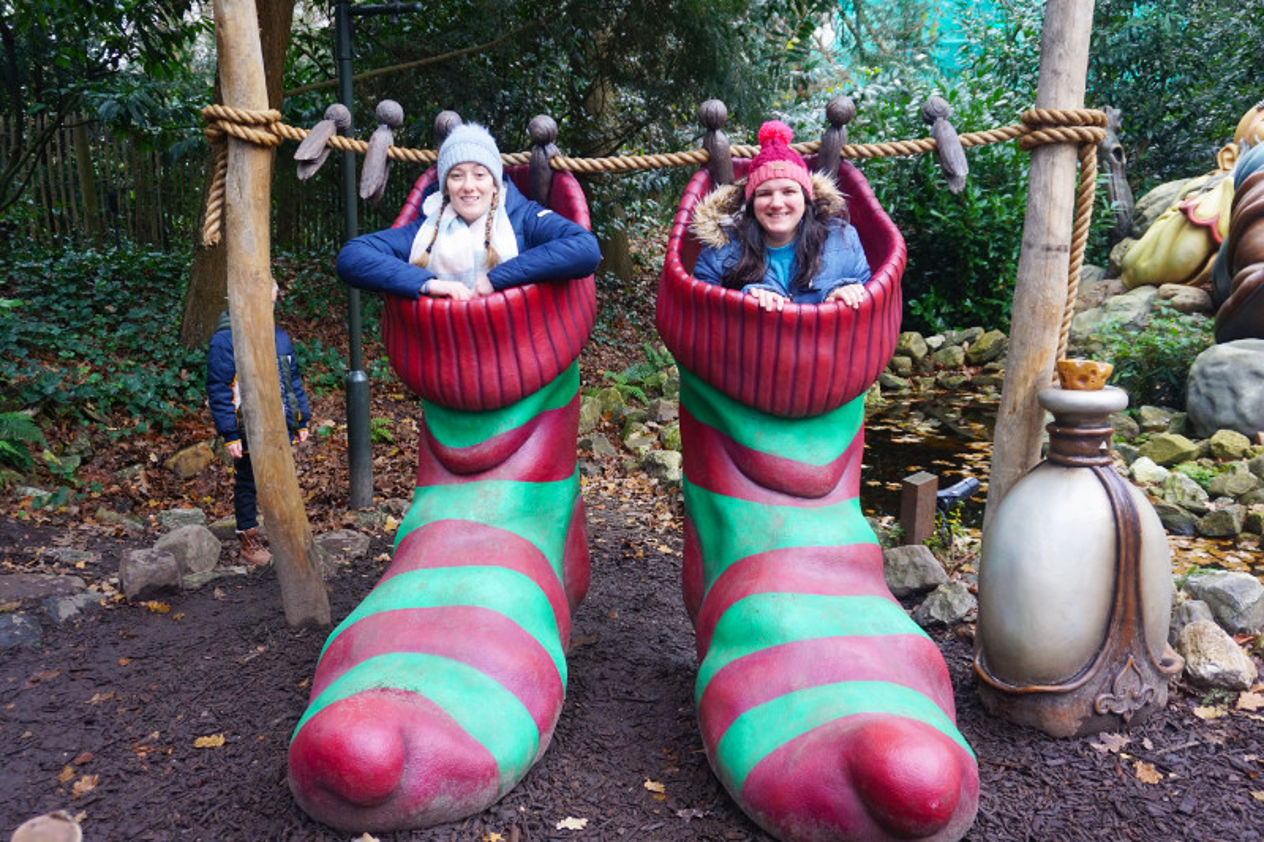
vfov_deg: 41.7
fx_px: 1106
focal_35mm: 32
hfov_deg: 59.5
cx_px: 632
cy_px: 421
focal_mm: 21
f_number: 4
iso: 320
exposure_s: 1/60
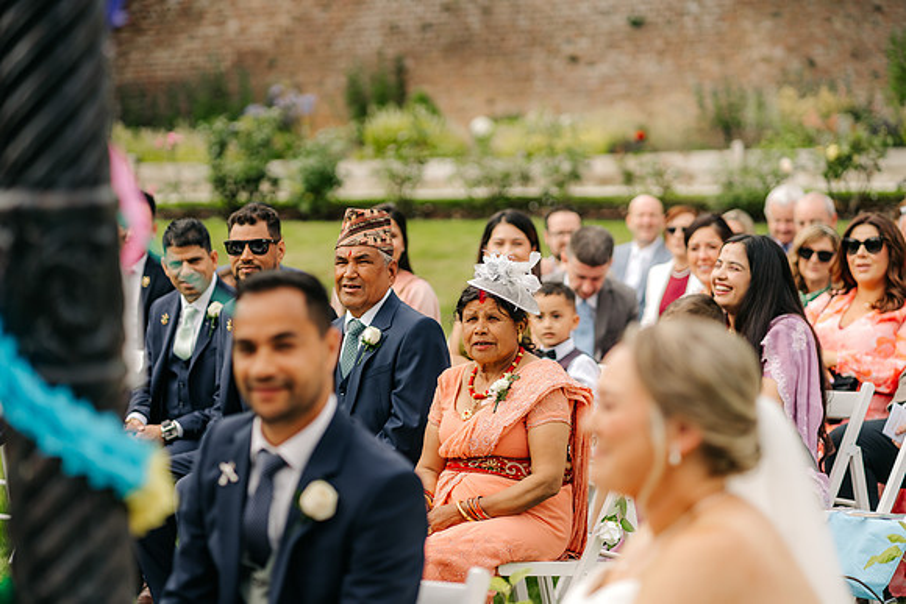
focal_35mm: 85
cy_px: 302
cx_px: 453
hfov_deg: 23.9
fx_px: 2140
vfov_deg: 16.1
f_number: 2.2
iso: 100
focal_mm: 85
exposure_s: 1/1250
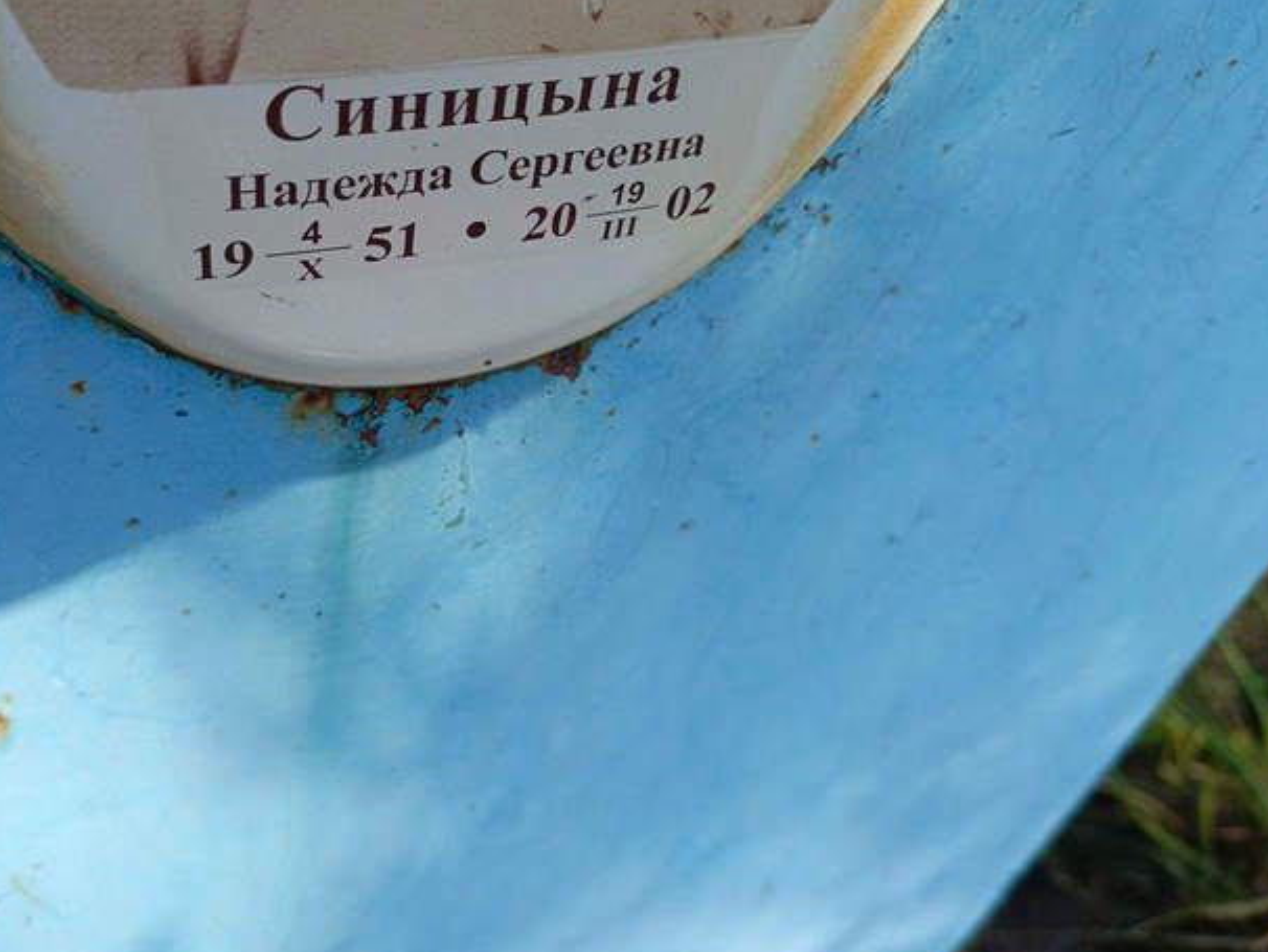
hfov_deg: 54.6
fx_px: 1209
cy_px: 406
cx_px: 458
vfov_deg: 42.9
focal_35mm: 33
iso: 108
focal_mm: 4.76
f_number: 1.69
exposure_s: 1/368
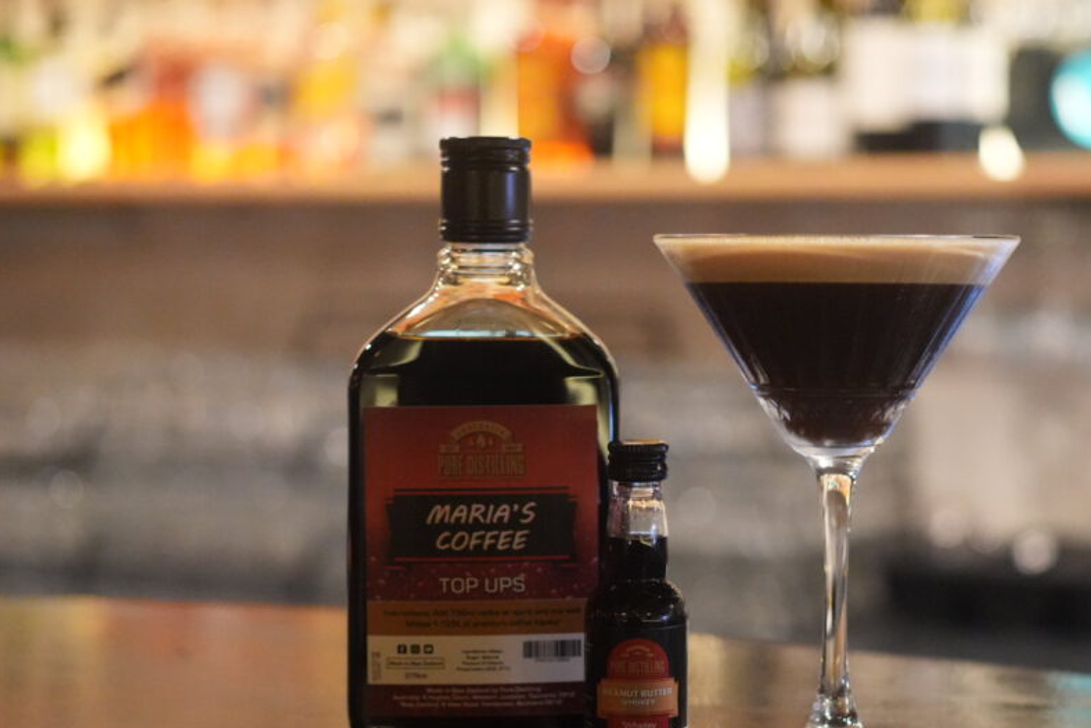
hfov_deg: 25.9
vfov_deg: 17.5
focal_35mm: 78
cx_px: 694
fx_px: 2365
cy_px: 418
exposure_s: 1/160
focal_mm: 40
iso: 5000
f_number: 2.5
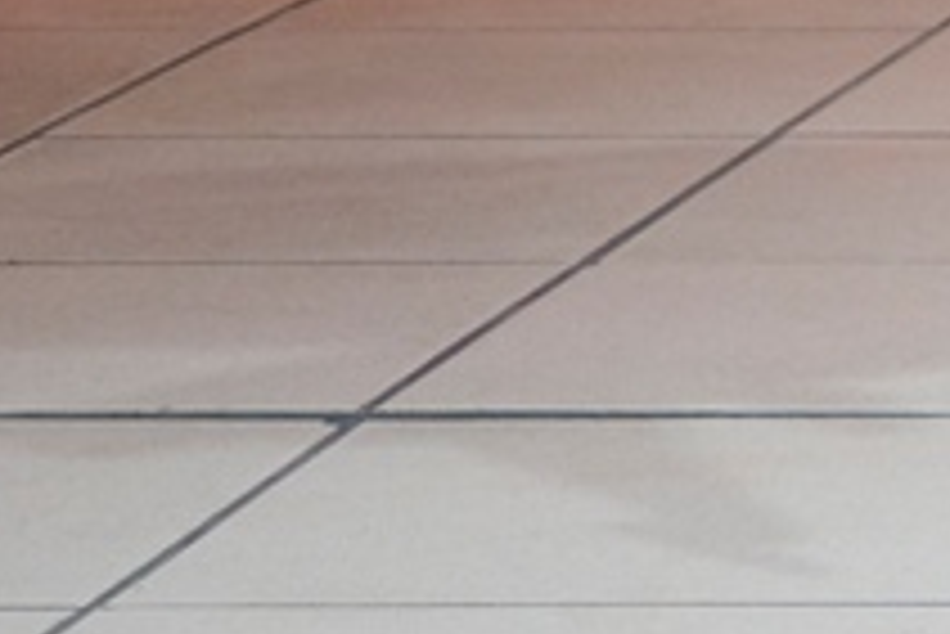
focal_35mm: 349
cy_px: -1670
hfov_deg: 5.3
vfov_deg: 3.8
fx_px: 9216
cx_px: 3489
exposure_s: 1/100
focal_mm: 30.8
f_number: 4
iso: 1250
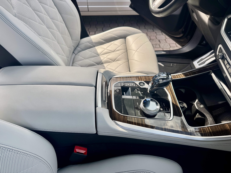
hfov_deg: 71.6
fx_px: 160
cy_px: 86
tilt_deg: -46.2
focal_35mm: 24
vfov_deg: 56.8
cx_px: 116
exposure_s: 1/822
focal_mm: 6.76
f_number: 1.78
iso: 80
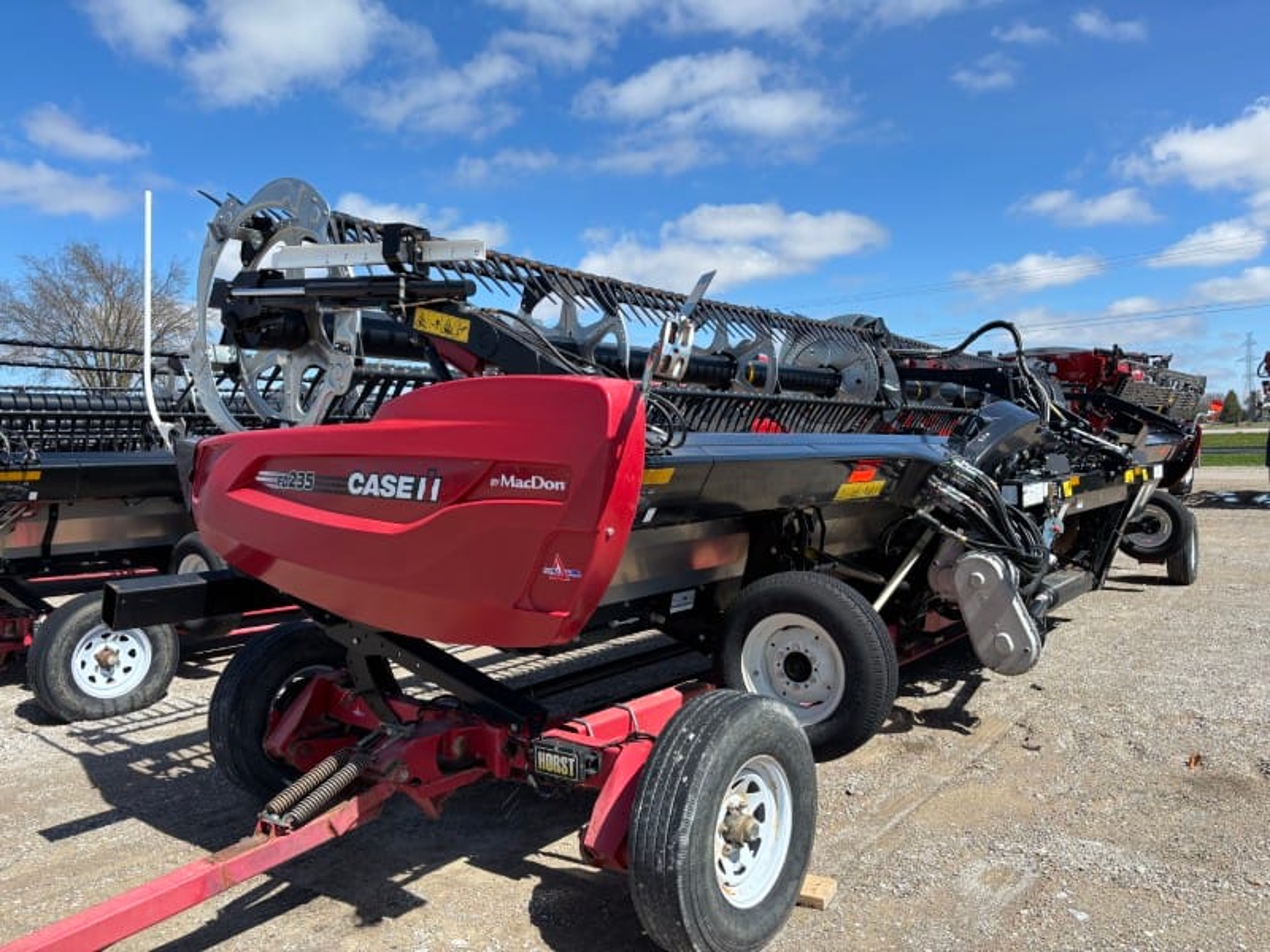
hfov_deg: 67.3
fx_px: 954
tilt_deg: -3.1
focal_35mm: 26
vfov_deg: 53.1
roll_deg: +2.0
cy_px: 476
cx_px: 635
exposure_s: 1/2242
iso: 50
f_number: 1.6
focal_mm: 5.96
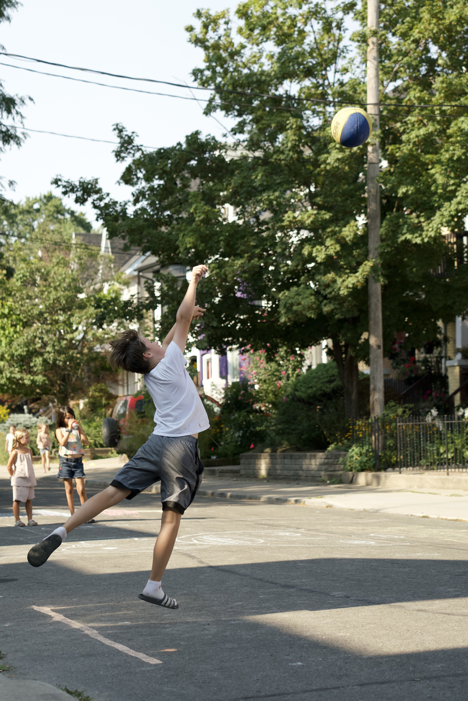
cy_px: 350
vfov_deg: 34.5
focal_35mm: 58
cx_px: 234
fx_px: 1131
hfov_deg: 23.4
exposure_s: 1/2000
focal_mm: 58
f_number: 4
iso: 1250
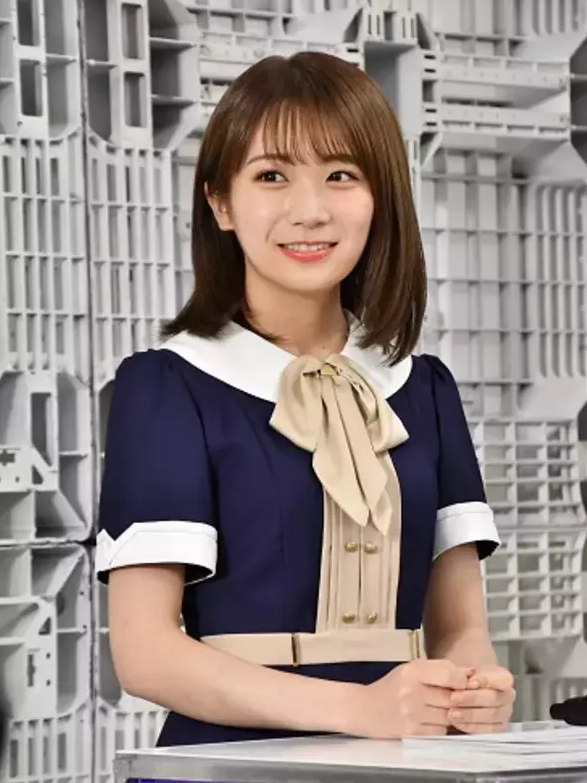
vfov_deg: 10.3
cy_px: 380
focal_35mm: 192
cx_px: 298
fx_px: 4342
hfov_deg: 7.7
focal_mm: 116
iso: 2500
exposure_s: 1/250
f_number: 6.3
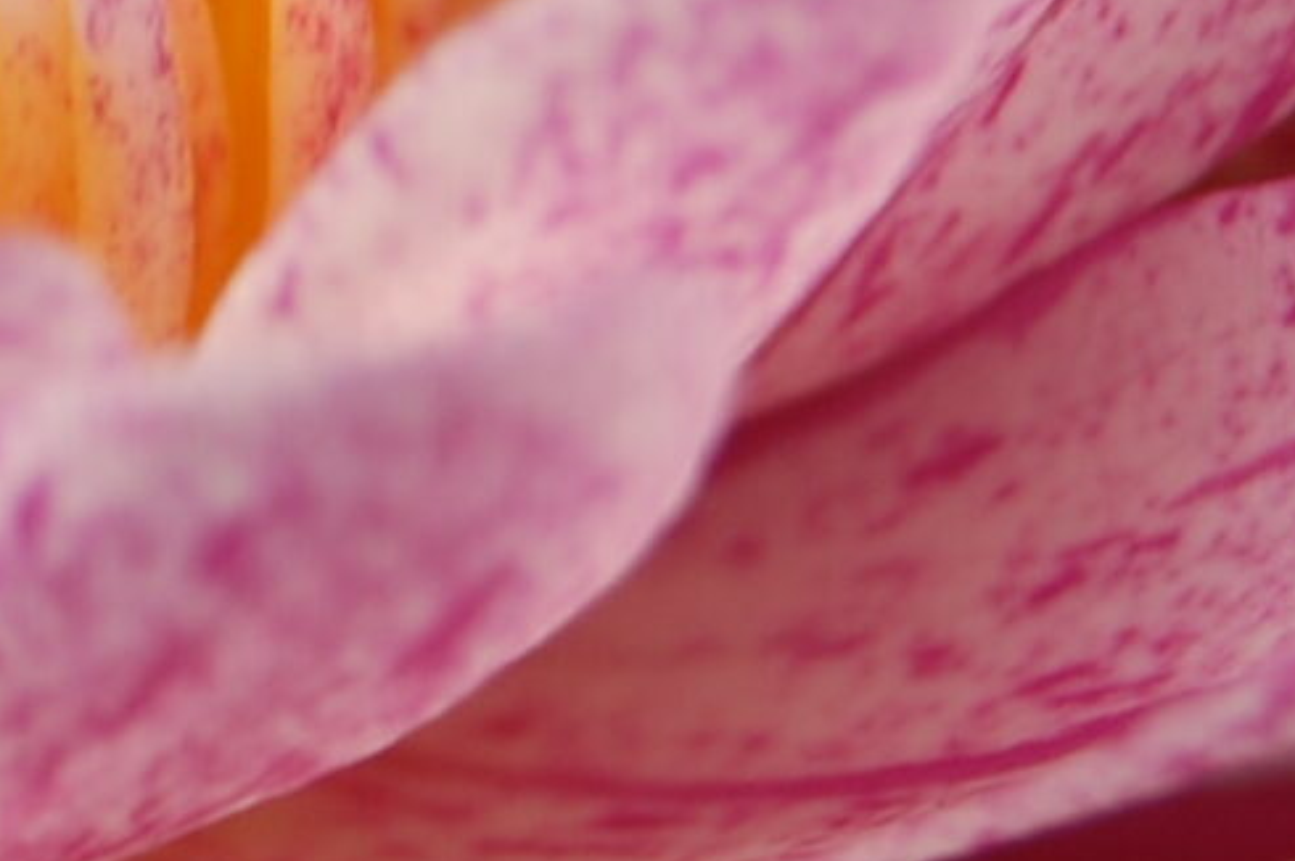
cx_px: -404
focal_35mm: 431
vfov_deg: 3.2
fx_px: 15479
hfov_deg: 4.8
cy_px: -531
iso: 200
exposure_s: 1/320
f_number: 9
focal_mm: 55
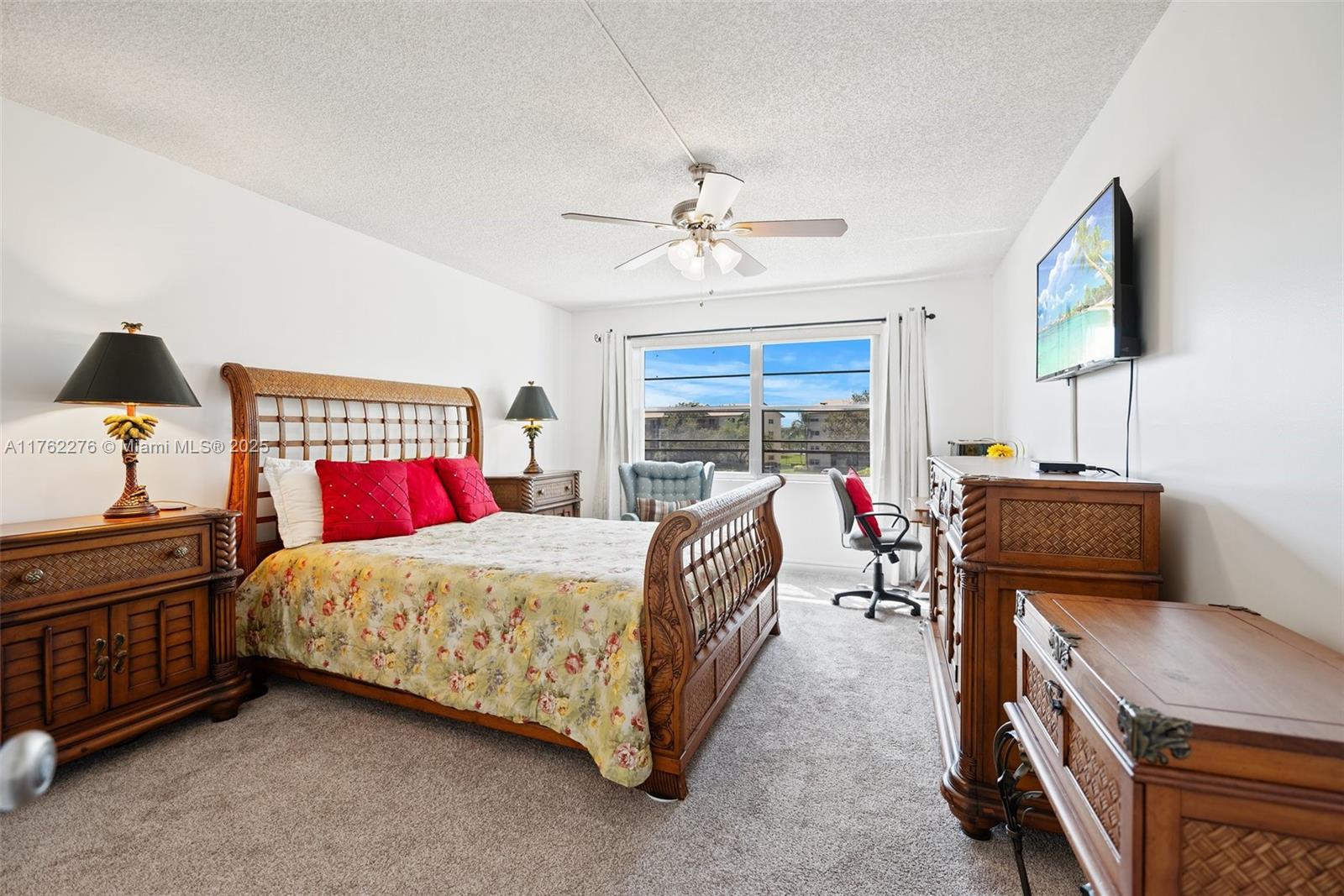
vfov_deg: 77.3
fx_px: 560
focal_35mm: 15
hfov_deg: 100.4
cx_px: 672
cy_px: 448
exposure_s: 1/20
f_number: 2.8
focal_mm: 15
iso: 100
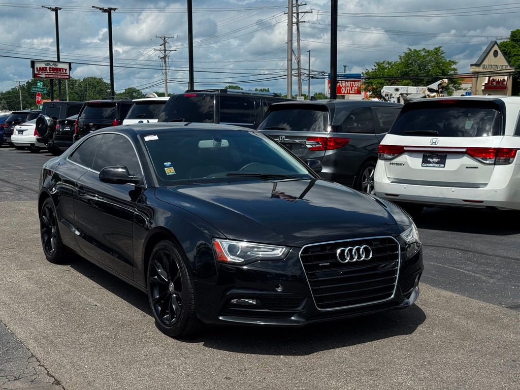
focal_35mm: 48
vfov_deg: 30.3
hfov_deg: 39.7
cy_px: 195
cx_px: 260
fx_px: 721
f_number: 1.78
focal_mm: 6.76
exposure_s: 1/4310
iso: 64
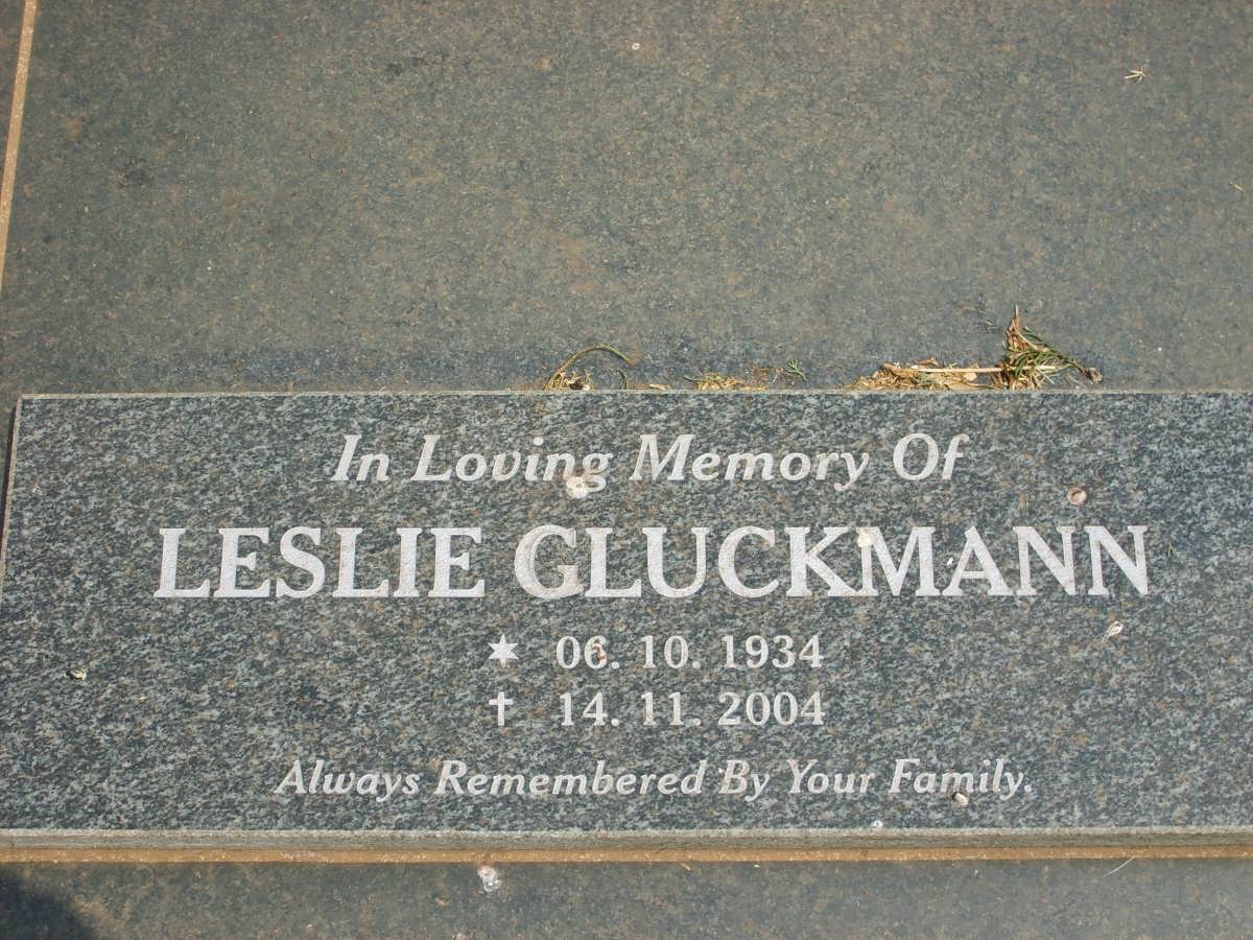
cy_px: 470
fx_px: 2208
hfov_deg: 31.7
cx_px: 626
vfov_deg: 24.0
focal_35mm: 61
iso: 50
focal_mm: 10.3
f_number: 3.6
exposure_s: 1/750
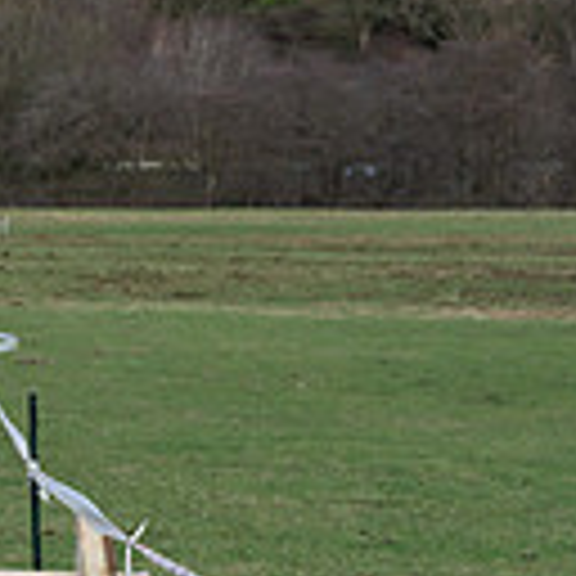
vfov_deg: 12.9
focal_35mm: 135
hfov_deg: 11.7
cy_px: 263
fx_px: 2541
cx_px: -544
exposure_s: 1/800
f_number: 4
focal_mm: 35
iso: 640
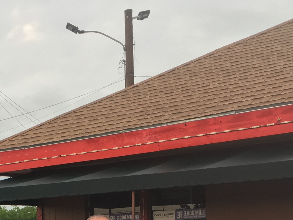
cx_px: 118
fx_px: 745
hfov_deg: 22.2
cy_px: 293
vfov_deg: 15.9
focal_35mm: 88
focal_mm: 4.15
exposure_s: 1/120
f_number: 2.2
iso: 40
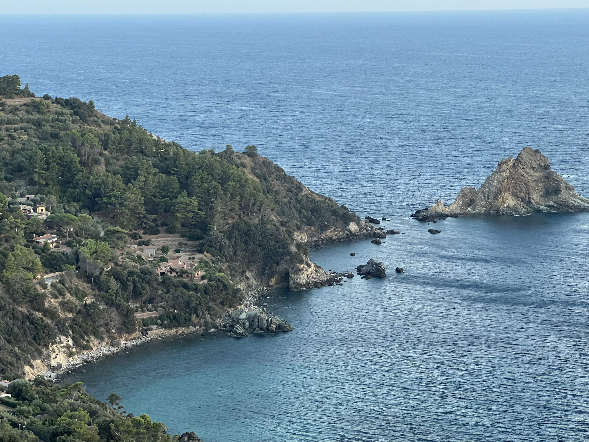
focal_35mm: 90
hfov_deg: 21.8
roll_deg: +1.0
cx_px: 318
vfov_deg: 16.4
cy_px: 230
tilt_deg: -8.1
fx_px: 1531
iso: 125
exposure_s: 1/122
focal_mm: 9
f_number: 2.8
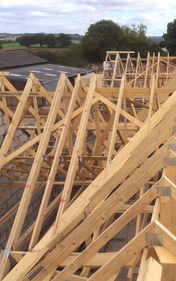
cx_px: 181
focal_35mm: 42
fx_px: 322
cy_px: 139
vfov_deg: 47.2
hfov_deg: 28.4
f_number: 2.2
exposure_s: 1/1282
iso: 32
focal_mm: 4.15
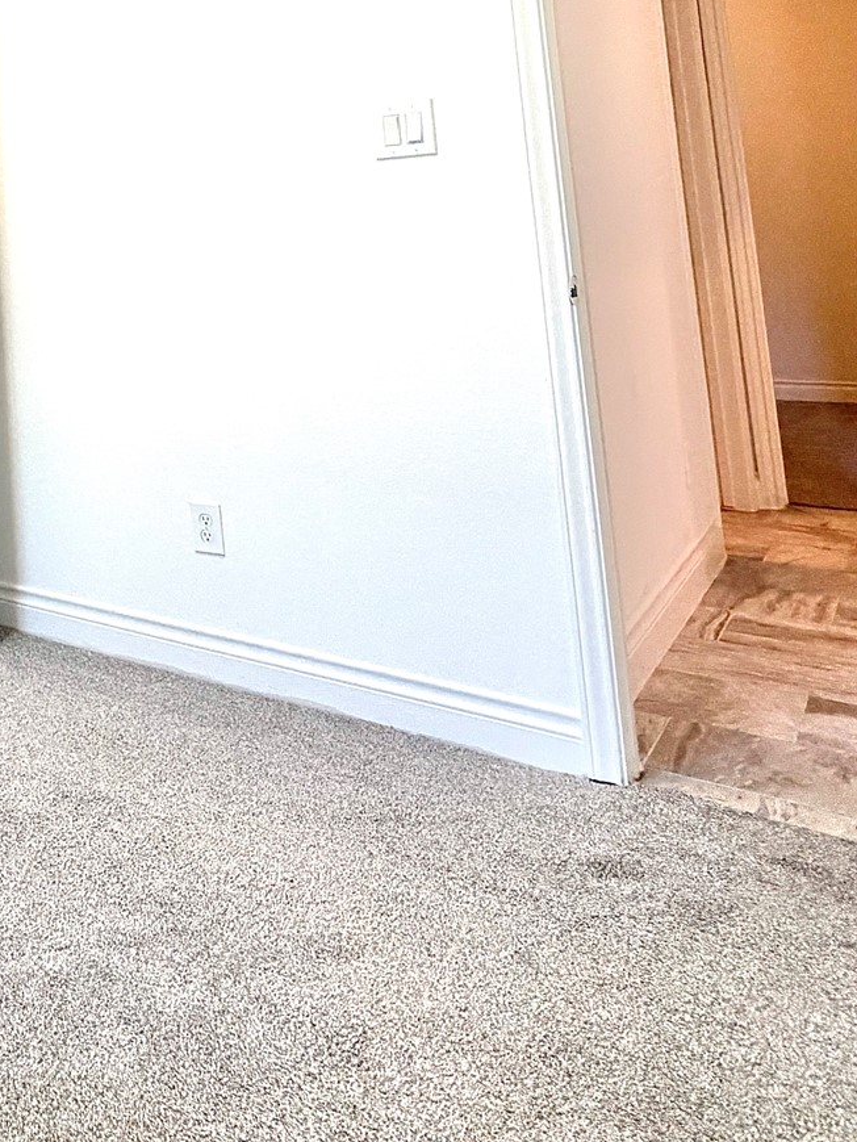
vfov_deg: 50.4
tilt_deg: +5.5
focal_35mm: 33
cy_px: 160
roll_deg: +2.8
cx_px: -131
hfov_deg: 35.3
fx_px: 1089
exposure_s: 1/120
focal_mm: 2.22
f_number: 2.2
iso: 250
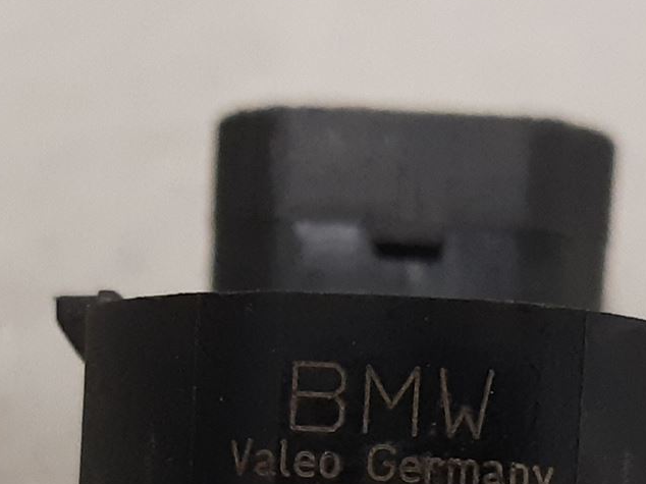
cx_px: 301
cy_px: 572
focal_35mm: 84
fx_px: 1567
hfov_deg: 23.3
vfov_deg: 16.8
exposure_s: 1/50
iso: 250
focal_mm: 3.93
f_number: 1.7
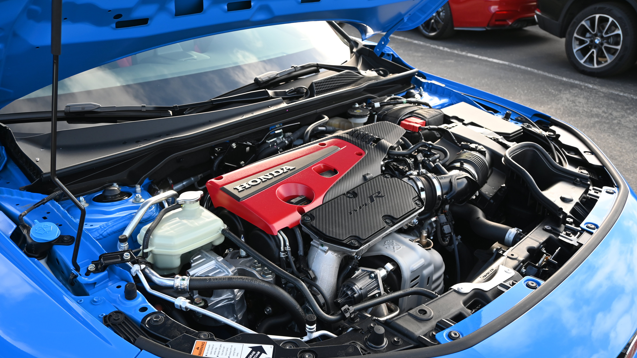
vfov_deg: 37.5
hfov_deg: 62.2
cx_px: 313
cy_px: 187
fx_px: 528
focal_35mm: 31
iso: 200
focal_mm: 19.5
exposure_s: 1/250
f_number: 4
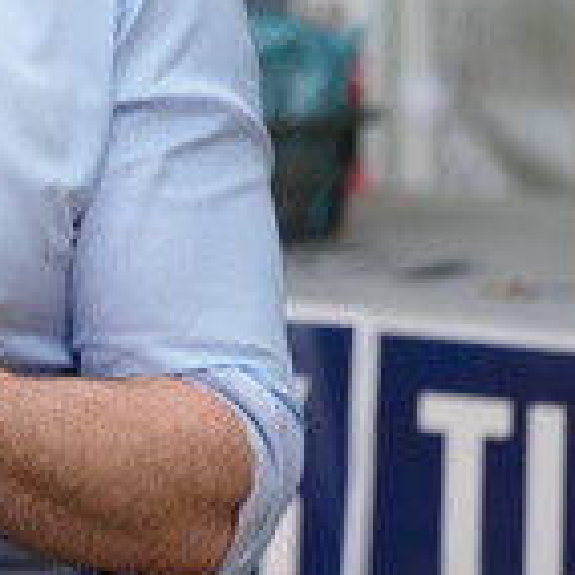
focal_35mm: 443
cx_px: -219
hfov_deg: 3.9
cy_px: -43
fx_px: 8325
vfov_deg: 3.9
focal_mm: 145
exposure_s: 1/3200
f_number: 2.8
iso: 400
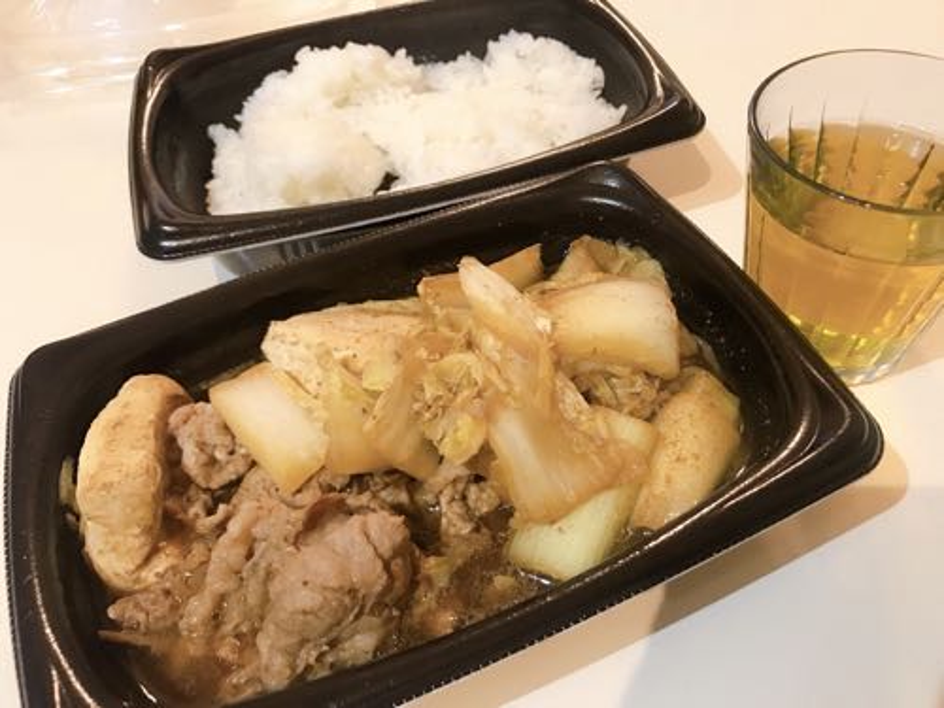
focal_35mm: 28
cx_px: 472
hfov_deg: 63.4
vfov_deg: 49.7
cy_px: 354
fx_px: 764
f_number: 1.8
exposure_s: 1/17
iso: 80
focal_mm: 3.99
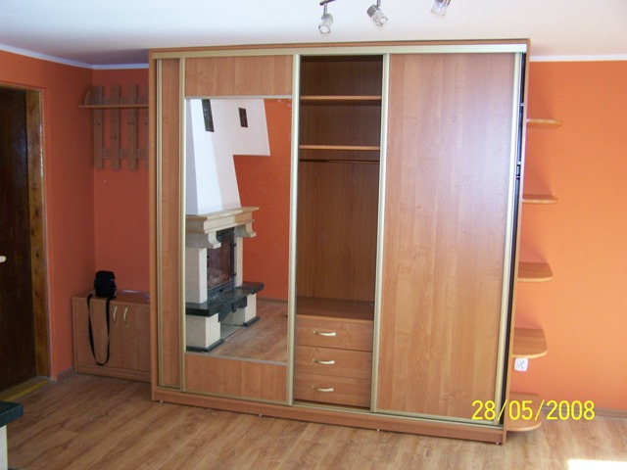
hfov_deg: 49.0
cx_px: 314
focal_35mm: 38
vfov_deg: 37.7
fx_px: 688
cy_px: 235
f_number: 2.8
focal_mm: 6.3
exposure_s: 1/60
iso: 160
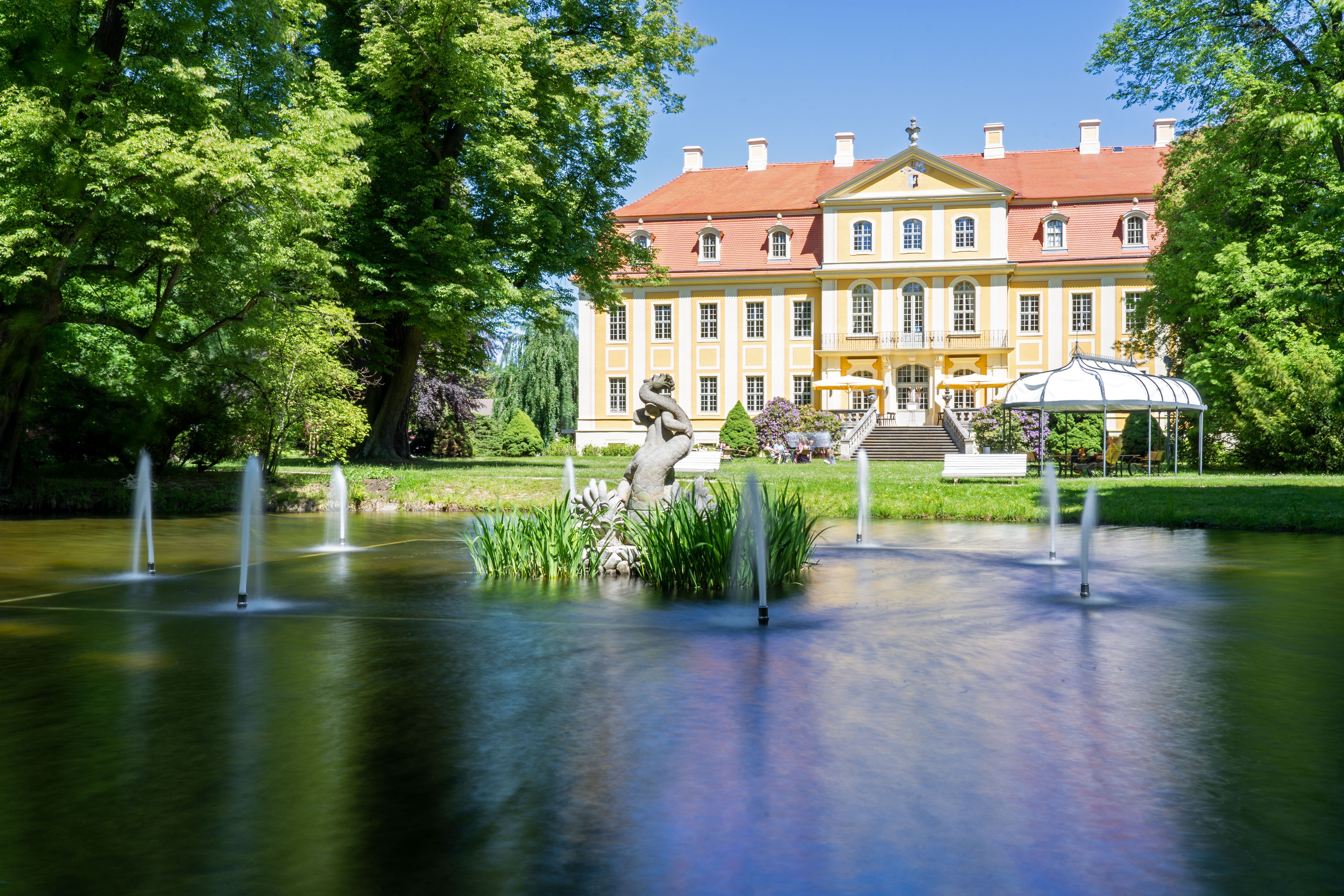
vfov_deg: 40.0
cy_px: 448
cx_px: 672
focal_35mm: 33
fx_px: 1232
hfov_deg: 57.2
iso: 100
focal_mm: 33
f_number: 22
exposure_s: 5
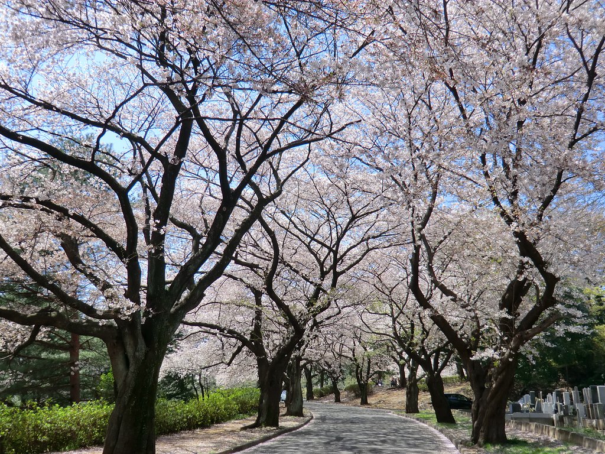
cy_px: 227
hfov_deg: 54.0
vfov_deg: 41.8
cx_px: 302
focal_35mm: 34
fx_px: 594
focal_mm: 6.1
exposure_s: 1/400
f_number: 3.6
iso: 64
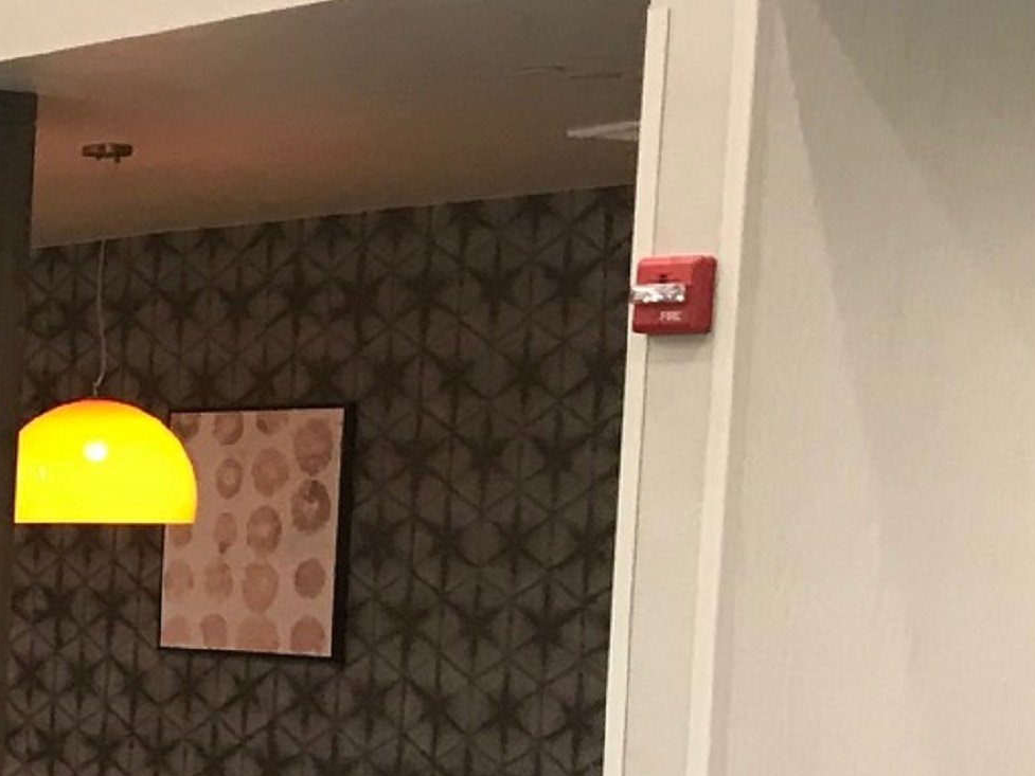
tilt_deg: -5.8
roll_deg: -1.9
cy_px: 830
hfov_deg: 15.1
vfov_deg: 13.2
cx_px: -909
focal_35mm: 110
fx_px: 3289
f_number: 1.8
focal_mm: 3.99
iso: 40
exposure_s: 1/20
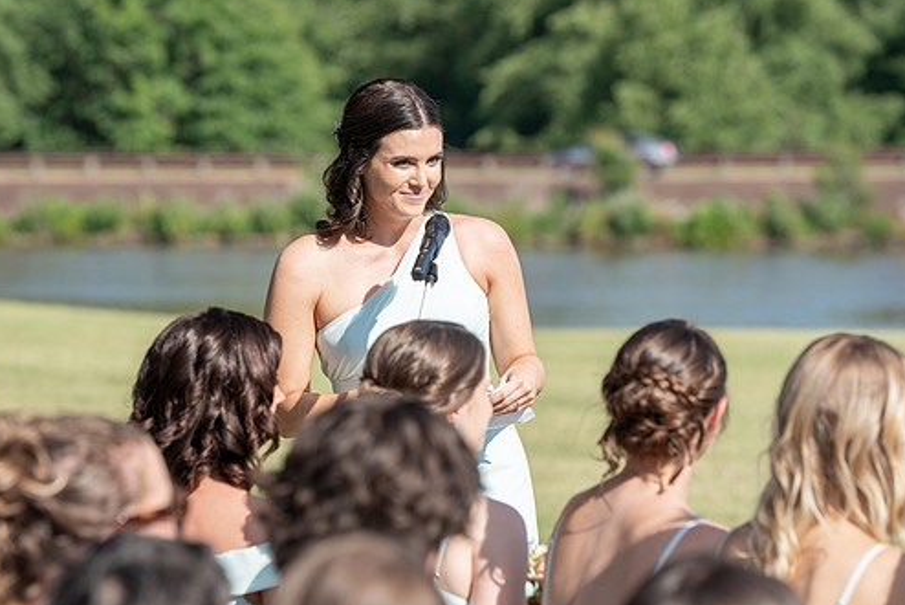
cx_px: 377
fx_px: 6364
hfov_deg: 8.1
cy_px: 310
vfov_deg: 5.4
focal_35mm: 253
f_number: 5.6
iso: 100
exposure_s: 1/400
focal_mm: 200
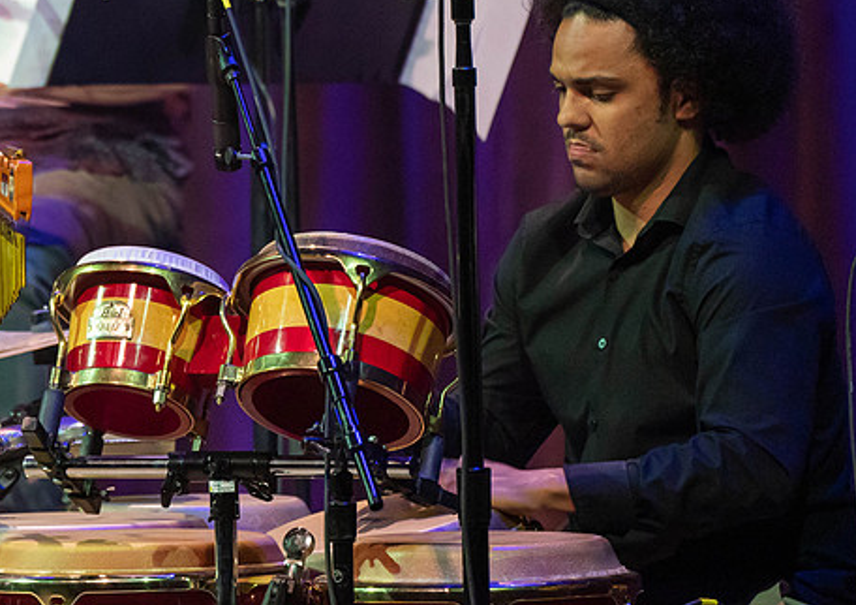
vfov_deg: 1.9
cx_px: 78
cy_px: 73
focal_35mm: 755
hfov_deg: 2.7
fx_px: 18284
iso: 3200
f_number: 5.6
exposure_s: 1/320
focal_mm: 400
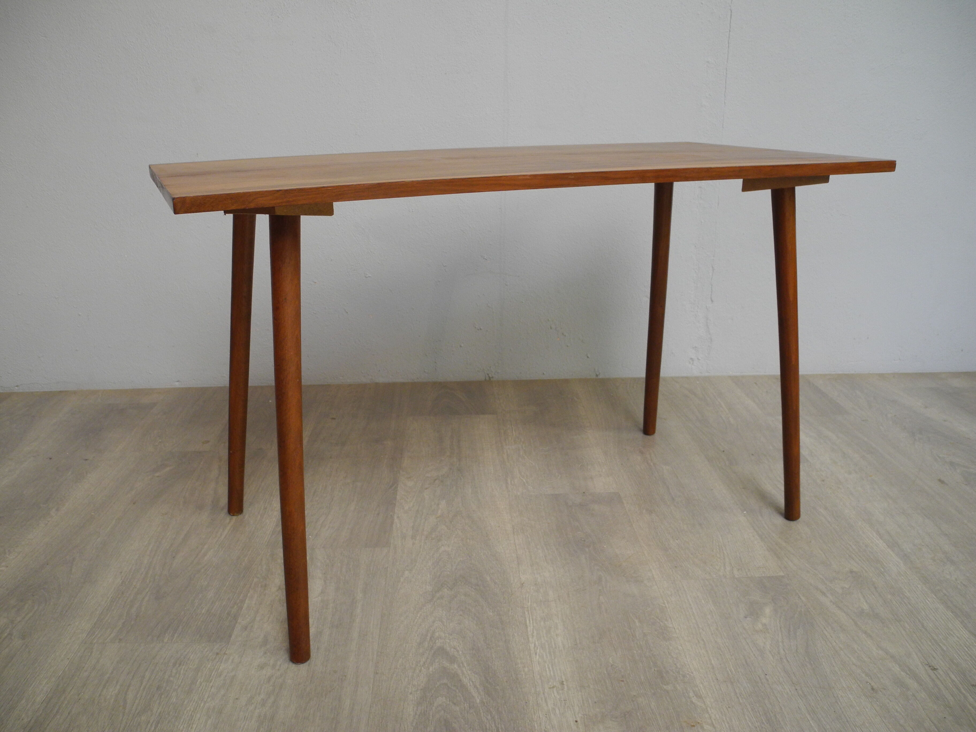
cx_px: 488
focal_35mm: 28
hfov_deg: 63.4
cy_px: 366
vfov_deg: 49.7
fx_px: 789
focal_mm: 6
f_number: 2.8
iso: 239
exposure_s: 1/30
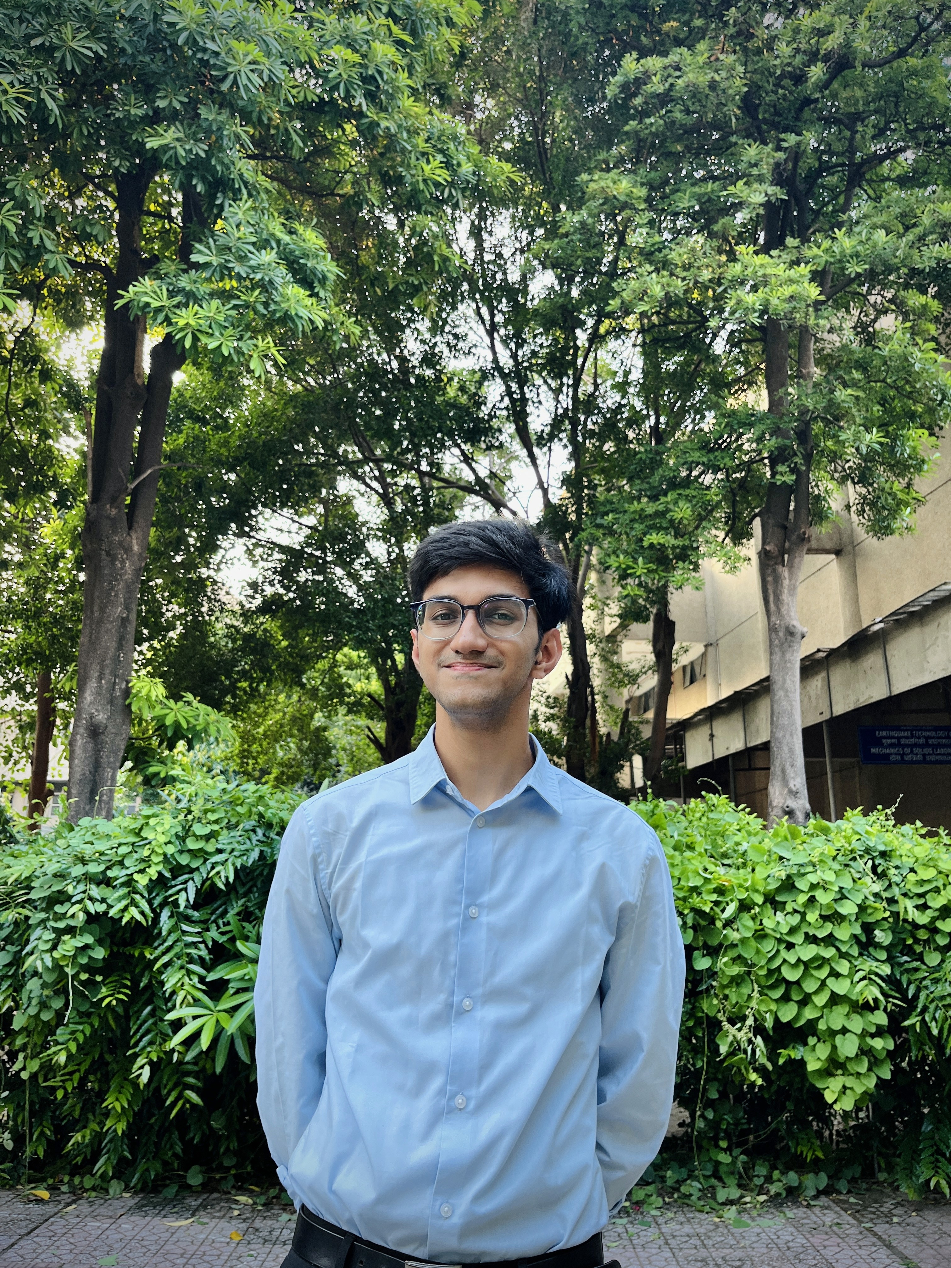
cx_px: 476
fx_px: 952
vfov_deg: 67.3
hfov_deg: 53.1
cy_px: 634
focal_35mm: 26
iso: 100
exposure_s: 1/122
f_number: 1.6
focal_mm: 5.1
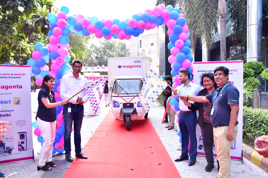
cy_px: 89
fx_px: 201
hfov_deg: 67.4
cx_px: 134
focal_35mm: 27
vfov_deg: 47.9
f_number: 4.5
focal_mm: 18
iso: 160
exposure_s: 1/125
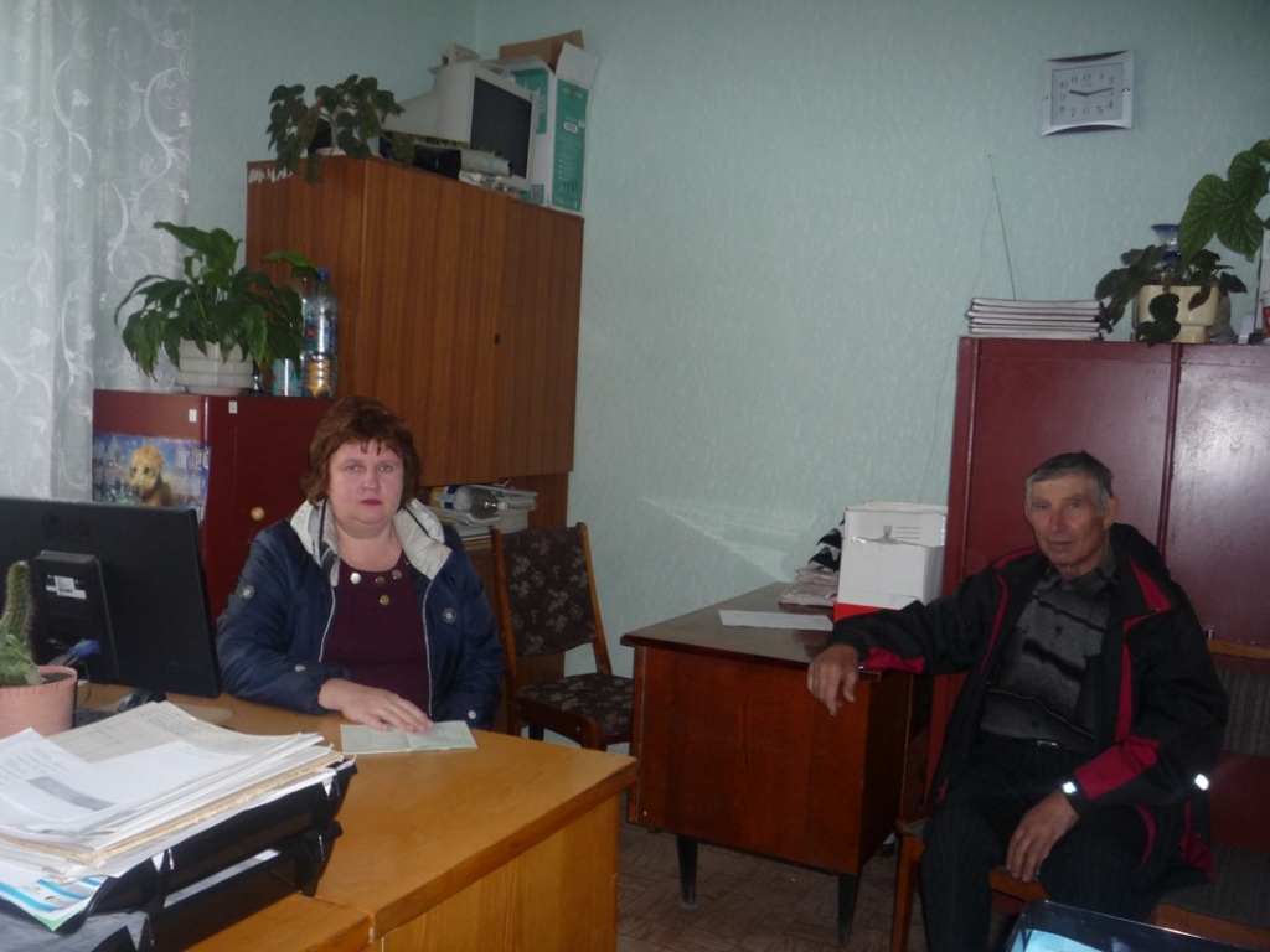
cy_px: 476
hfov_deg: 60.0
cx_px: 635
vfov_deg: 46.8
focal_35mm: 30
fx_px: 1101
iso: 200
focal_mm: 5.2
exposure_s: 1/30
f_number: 3.3
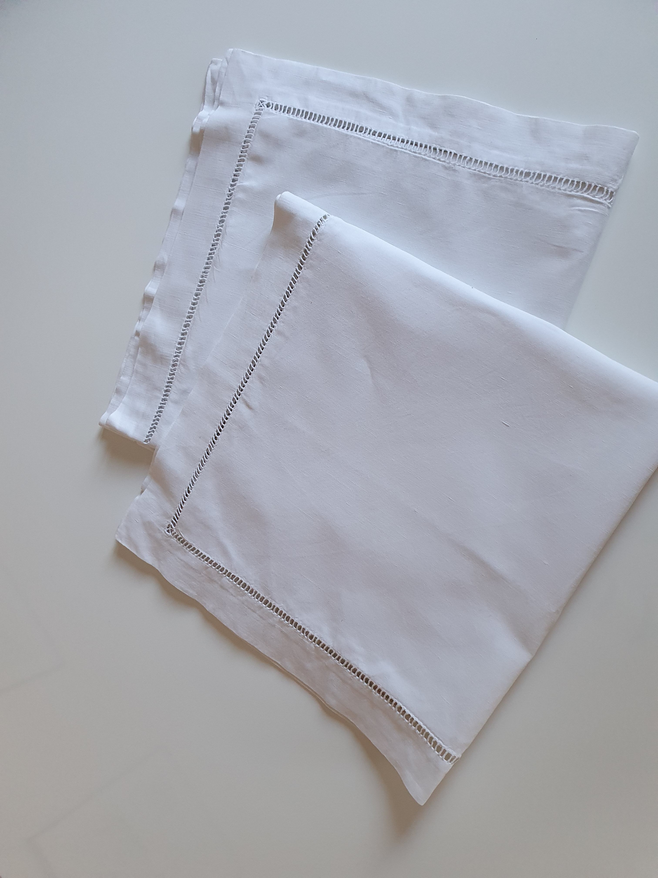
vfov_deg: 67.3
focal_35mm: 26
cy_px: 439
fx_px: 659
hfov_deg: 53.1
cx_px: 329
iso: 320
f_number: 2.4
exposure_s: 1/100
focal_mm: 4.32
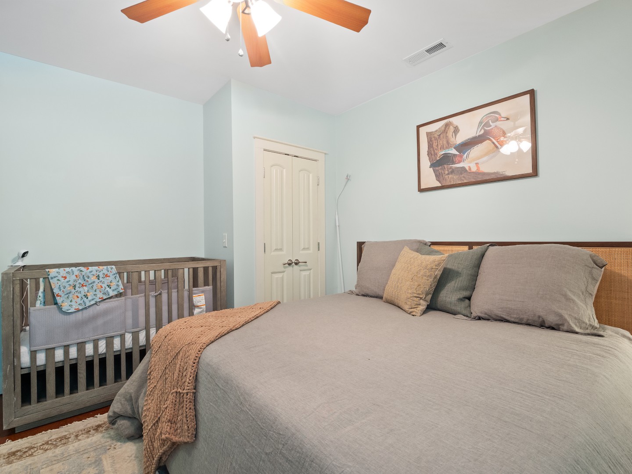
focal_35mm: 16
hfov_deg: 94.5
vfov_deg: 78.1
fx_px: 292
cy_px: 237
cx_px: 316
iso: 400
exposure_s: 1/4
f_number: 5.6
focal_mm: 8
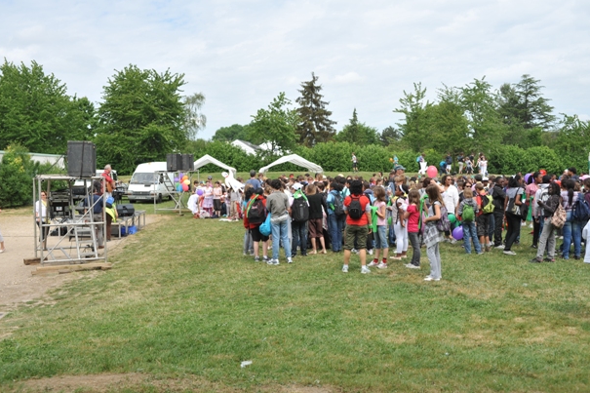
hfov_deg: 51.9
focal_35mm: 37
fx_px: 606
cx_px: 305
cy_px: 196
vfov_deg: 35.9
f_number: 5.6
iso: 200
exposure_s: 1/1000
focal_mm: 35
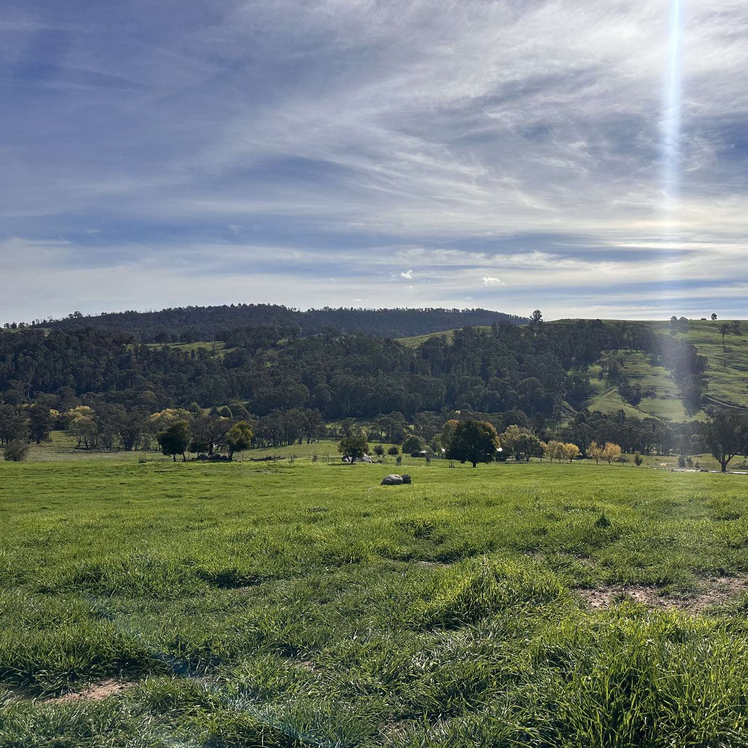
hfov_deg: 55.1
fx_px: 709
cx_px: 460
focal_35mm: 29
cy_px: 369
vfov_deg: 55.6
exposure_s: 1/13699
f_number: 1.78
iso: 80
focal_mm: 6.86
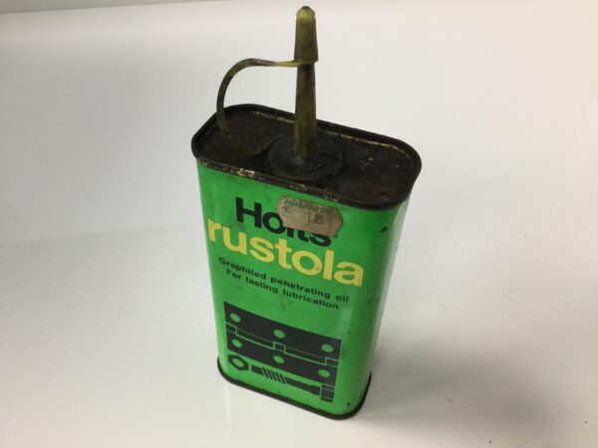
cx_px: 299
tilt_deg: -43.4
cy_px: 224
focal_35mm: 31
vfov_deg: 45.4
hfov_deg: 58.4
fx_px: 536
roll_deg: -2.2
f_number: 2.4
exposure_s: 1/33
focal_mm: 3.3
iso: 50
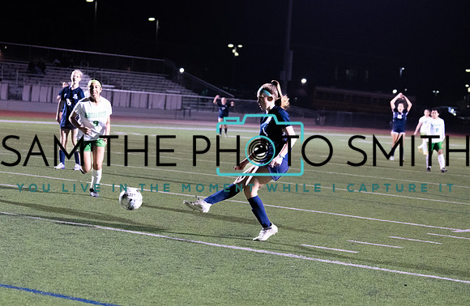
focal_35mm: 101
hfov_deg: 20.3
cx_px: 224
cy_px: 191
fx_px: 1316
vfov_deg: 13.3
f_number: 2.8
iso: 5000
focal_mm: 70
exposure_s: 1/1000
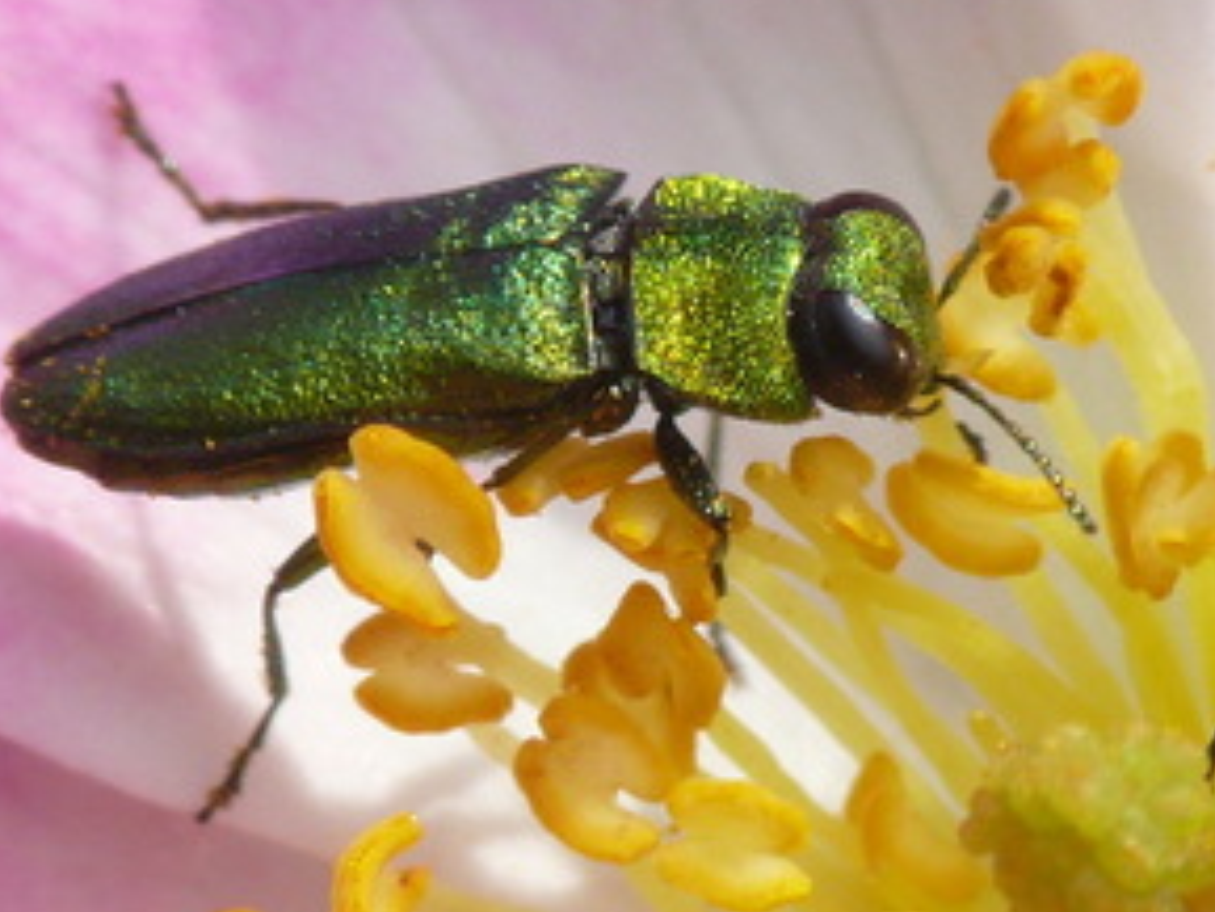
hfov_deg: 1.6
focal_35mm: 1238
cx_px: 763
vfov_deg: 1.2
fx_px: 43471
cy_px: 441
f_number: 11
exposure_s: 1/160
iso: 200
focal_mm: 88.8
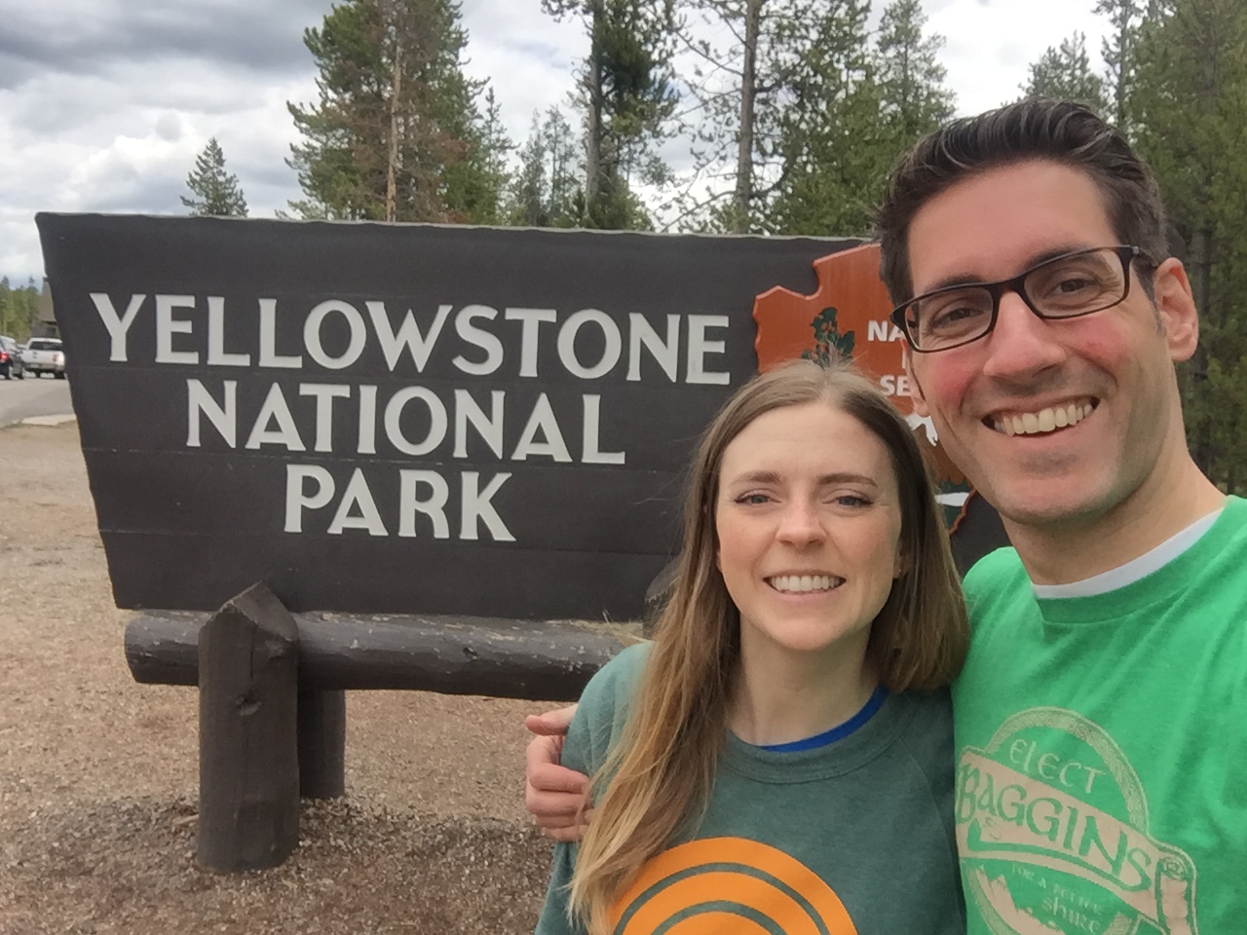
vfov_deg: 45.4
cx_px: 624
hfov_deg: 58.4
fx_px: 1117
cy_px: 468
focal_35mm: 31
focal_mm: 2.65
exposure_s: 1/676
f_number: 2.2
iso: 32
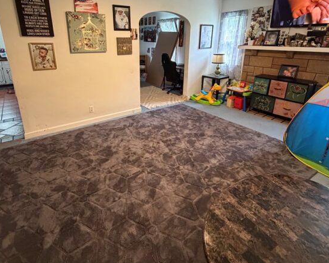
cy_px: 103
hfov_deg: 80.3
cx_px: 152
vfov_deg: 67.3
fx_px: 195
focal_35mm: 20
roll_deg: -0.7
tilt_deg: -19.1
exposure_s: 1/60
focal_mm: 2.22
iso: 800
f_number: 2.2
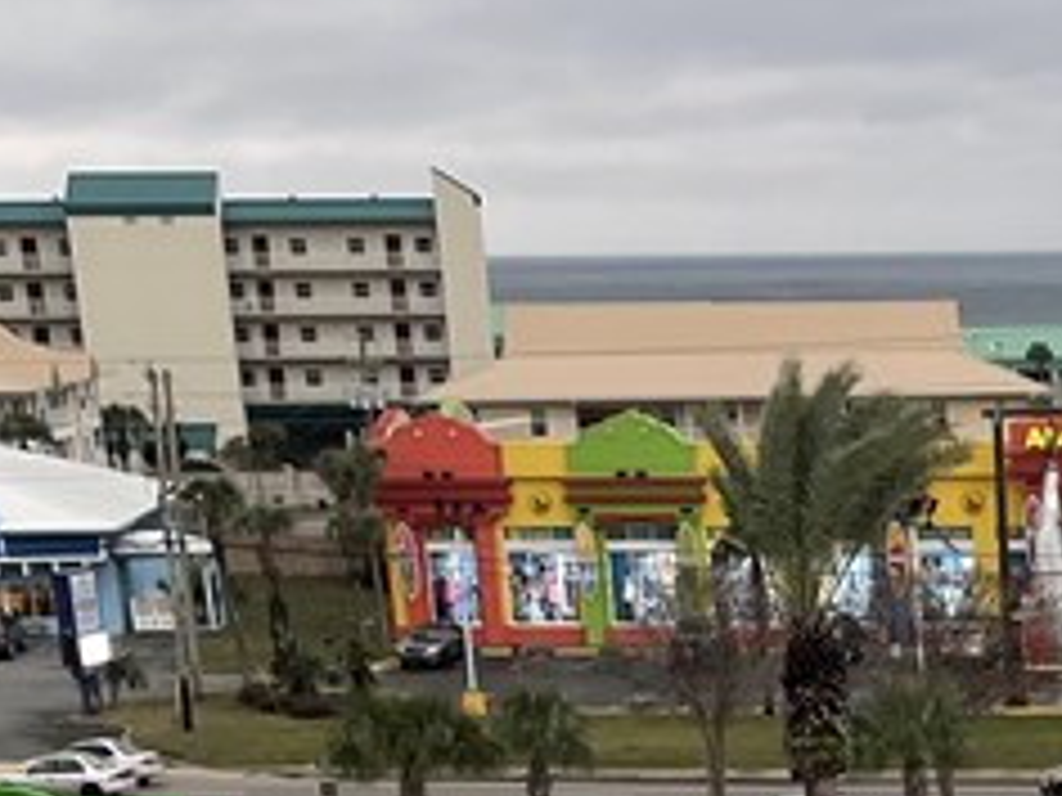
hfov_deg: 17.1
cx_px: 1269
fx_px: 3375
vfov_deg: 12.0
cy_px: 1579
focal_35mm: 110
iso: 80
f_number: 1.6
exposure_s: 1/121
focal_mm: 4.2
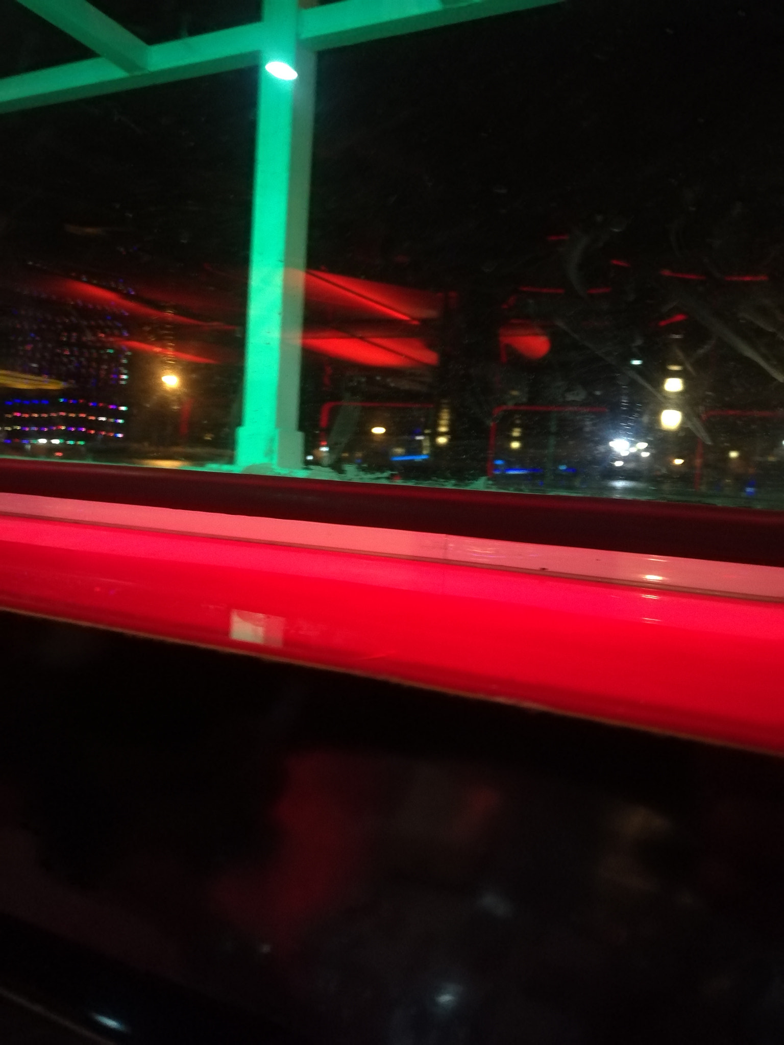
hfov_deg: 51.4
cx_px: 392
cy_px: 522
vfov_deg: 65.3
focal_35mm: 27
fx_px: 815
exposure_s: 1/14.3
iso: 1000
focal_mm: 4.04
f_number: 2
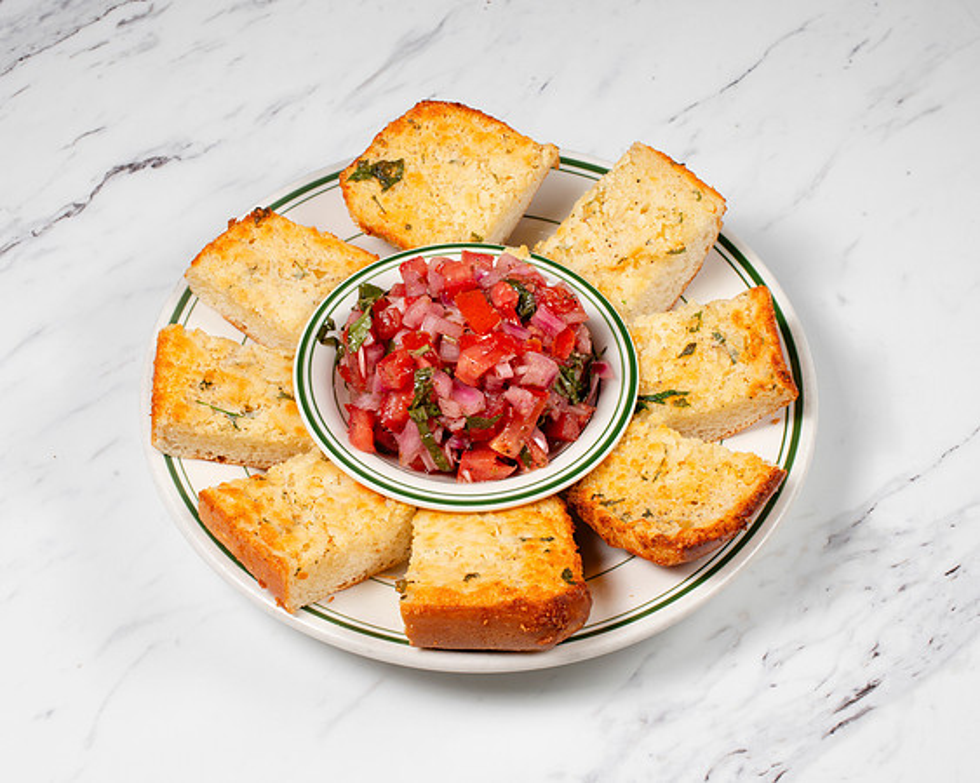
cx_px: 410
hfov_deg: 29.9
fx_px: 1830
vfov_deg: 24.2
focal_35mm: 63
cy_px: 405
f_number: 13
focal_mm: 50
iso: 200
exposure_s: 1/250
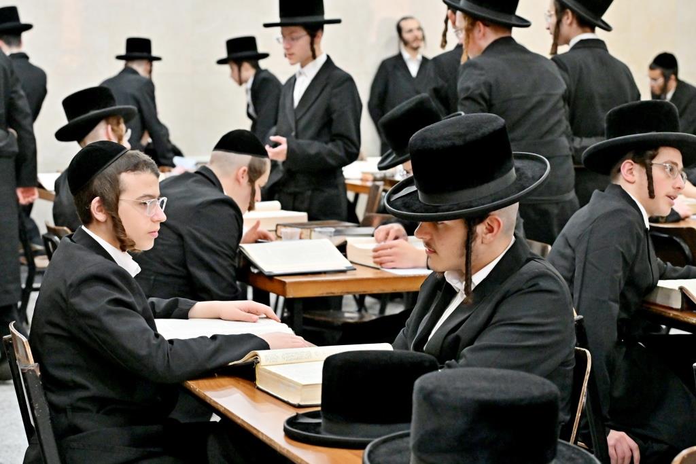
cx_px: 348
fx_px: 1682
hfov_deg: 23.4
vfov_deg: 15.7
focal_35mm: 87
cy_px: 232
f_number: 4
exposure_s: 1/250
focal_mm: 58
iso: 1600
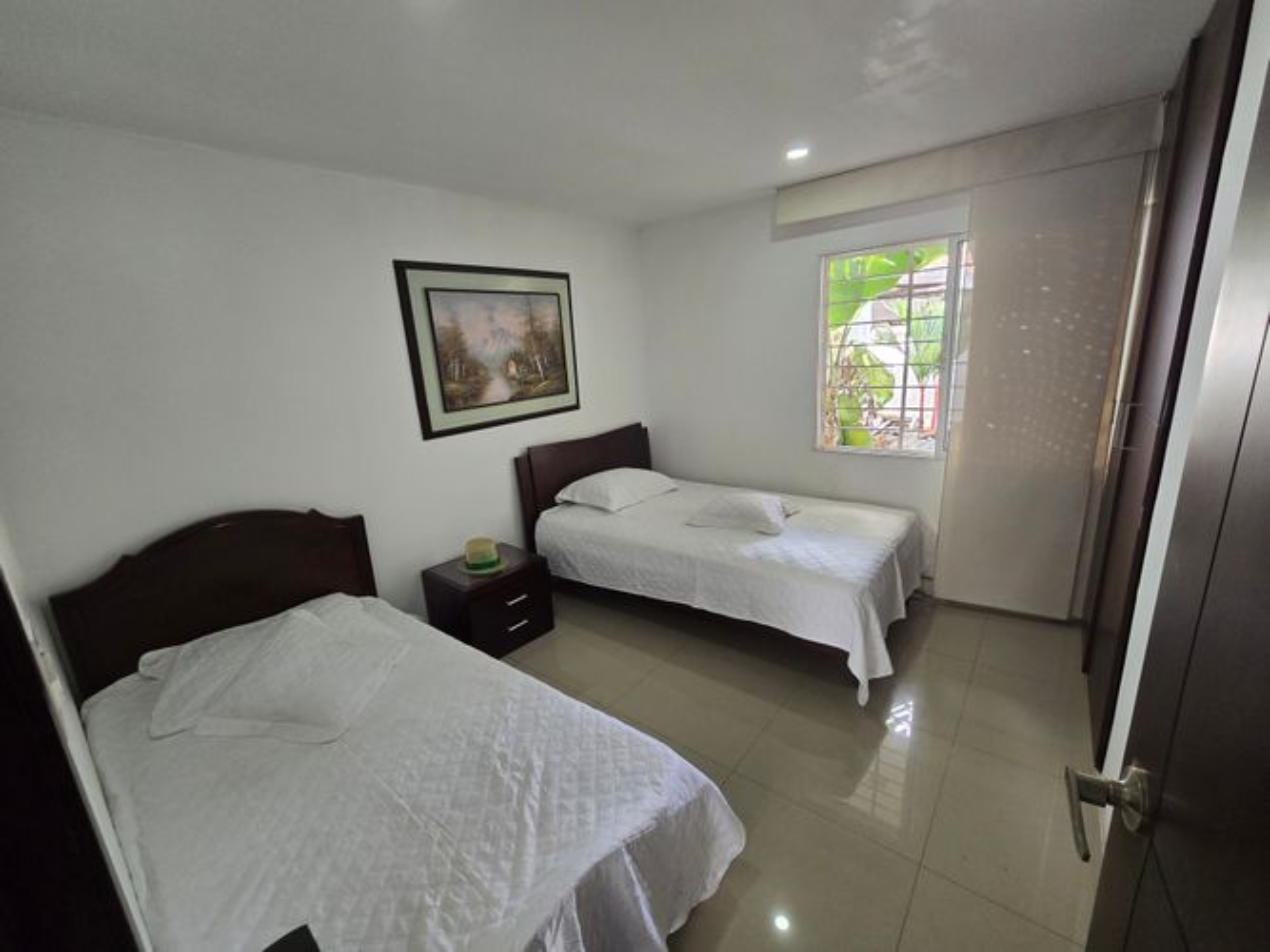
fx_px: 477
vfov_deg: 89.9
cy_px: 476
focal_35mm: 13
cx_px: 635
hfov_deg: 106.2
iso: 200
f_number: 2.2
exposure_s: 1/60
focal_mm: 2.2
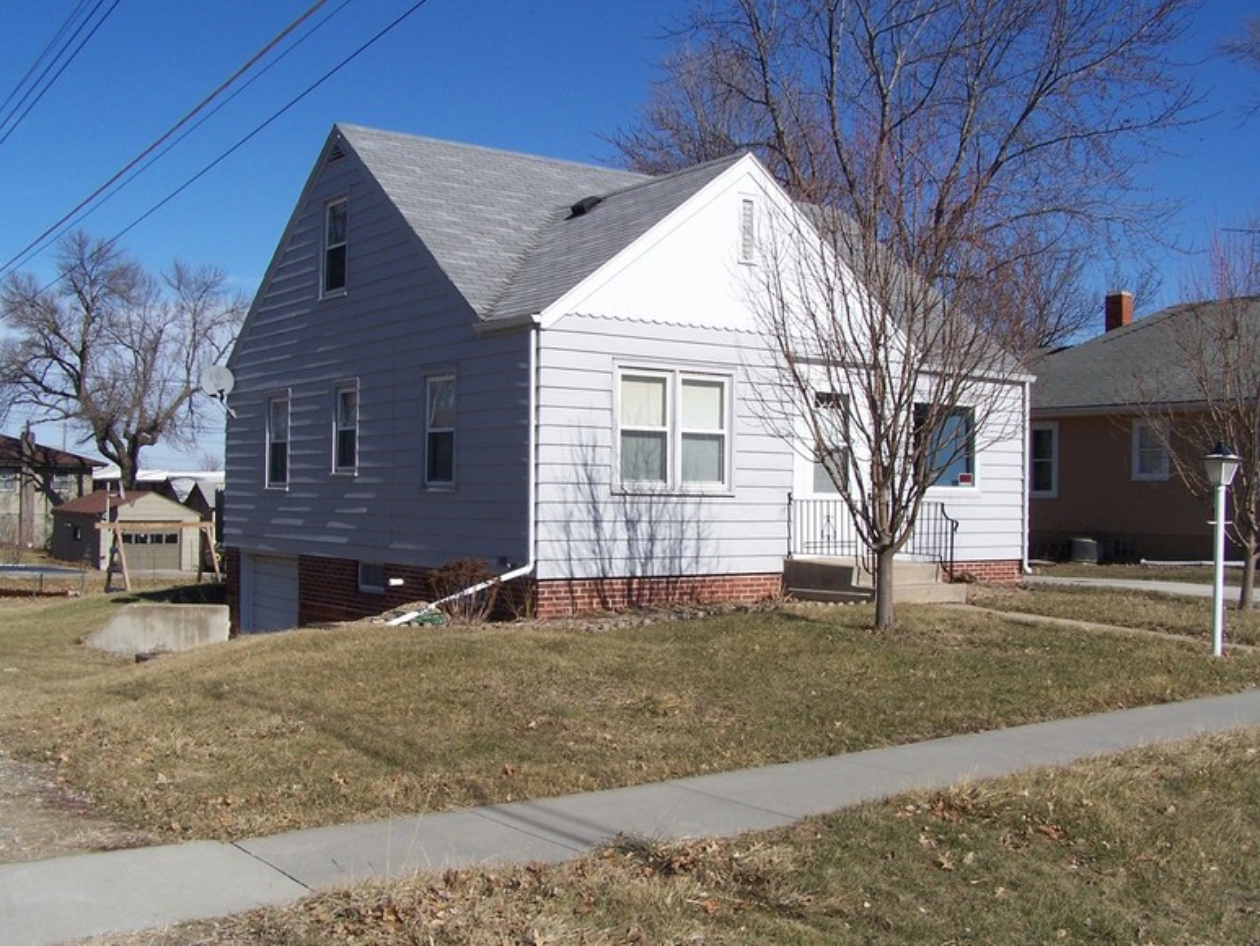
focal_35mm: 38
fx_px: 1383
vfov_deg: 37.7
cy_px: 473
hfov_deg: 49.0
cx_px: 630
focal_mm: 6.3
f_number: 5.6
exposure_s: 1/750
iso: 80
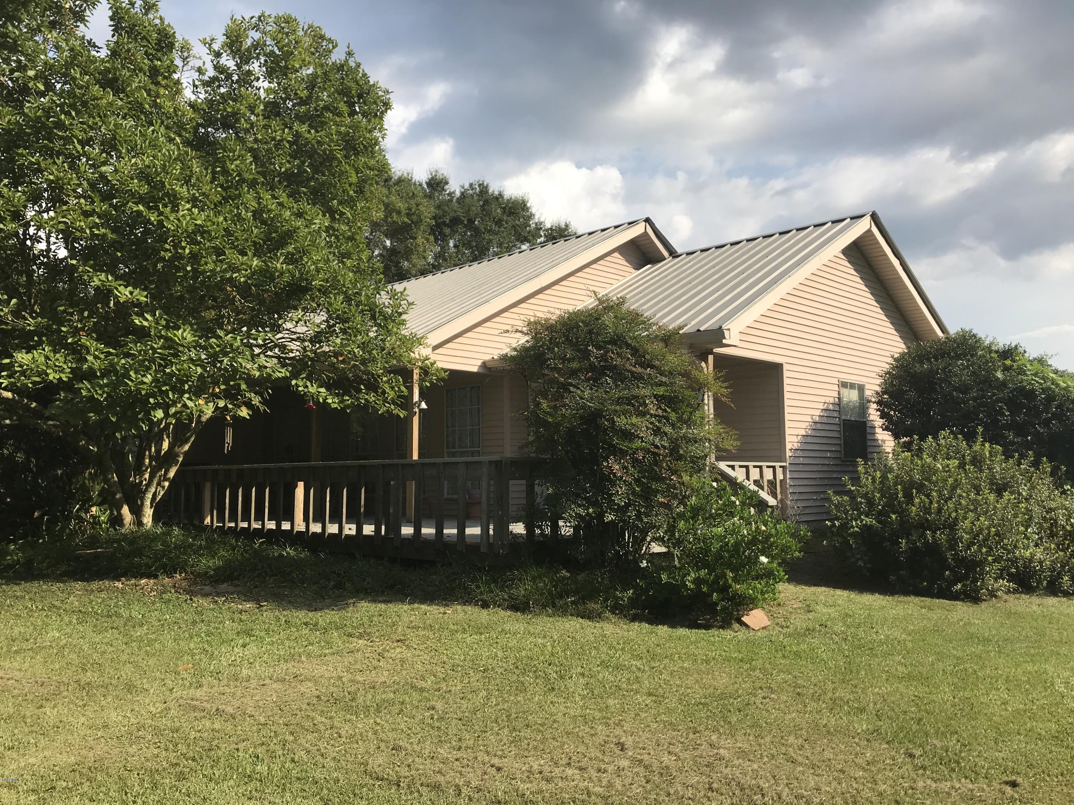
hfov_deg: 63.4
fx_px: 869
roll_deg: +0.4
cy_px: 402
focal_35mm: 28
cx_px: 537
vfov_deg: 49.7
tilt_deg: +6.8
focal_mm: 3.99
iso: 20
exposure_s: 1/1842
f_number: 1.8
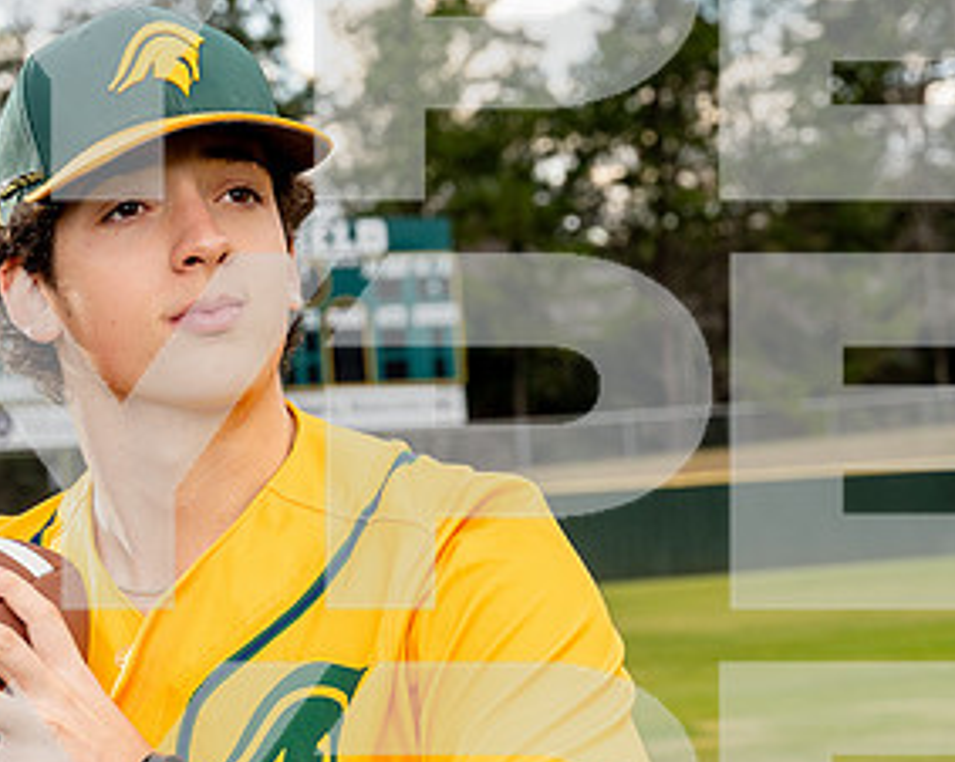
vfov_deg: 13.1
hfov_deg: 16.2
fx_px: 3333
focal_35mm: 118
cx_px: 260
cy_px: 433
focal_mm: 54
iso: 400
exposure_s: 1/250
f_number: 5.6
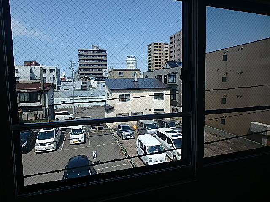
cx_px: 135
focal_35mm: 21
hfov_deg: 79.0
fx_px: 164
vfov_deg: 63.4
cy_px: 101
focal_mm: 3.7
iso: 125
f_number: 3.5
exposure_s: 1/1000
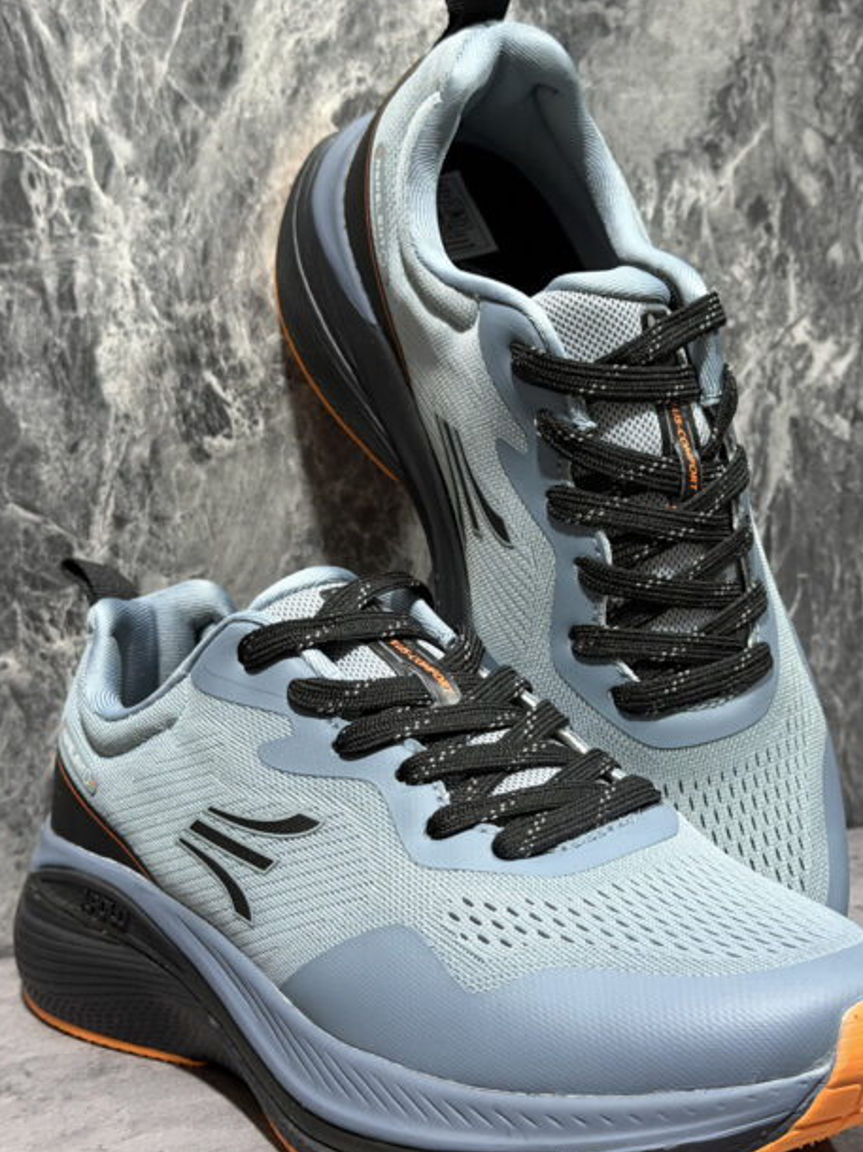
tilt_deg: -8.8
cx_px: 487
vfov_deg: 30.7
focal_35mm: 63
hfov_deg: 23.3
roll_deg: +1.6
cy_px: 646
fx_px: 2096
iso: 400
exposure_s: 1/30
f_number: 1.78
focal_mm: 6.76
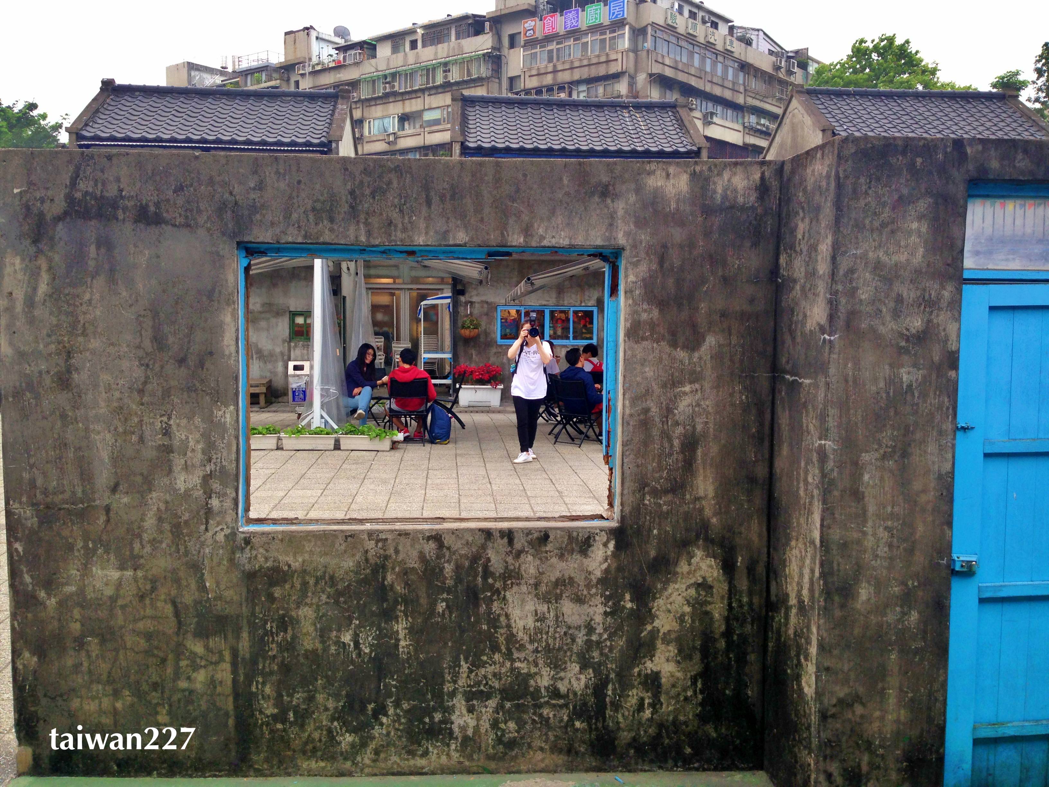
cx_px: 524
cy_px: 394
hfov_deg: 55.4
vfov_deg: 42.9
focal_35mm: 33
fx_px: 1000
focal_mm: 4.12
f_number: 2.4
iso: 50
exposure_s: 1/60
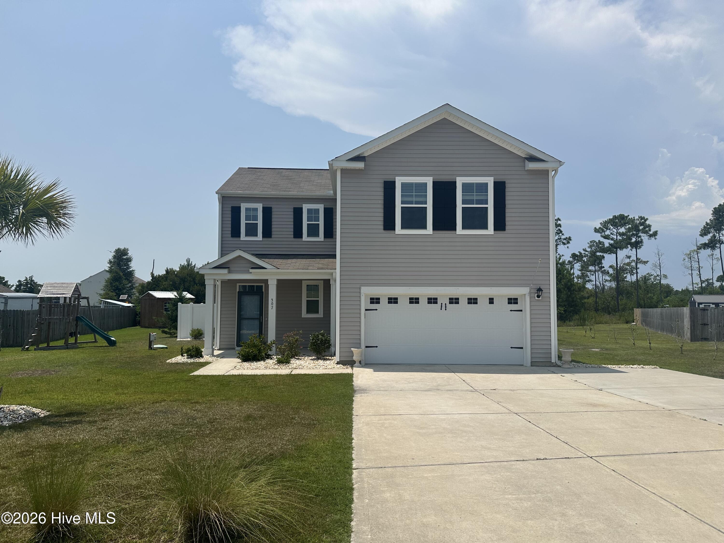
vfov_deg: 56.8
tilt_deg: +3.3
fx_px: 502
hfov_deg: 71.6
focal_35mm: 24
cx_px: 362
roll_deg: -0.5
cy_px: 272
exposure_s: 1/9709
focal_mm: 6.86
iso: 80
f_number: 1.78
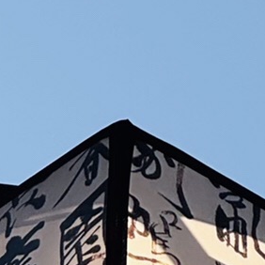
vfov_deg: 3.6
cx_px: 232
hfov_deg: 3.6
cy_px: 703
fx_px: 4175
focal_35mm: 482
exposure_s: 1/1277
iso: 25
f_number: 2.8
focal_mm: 9
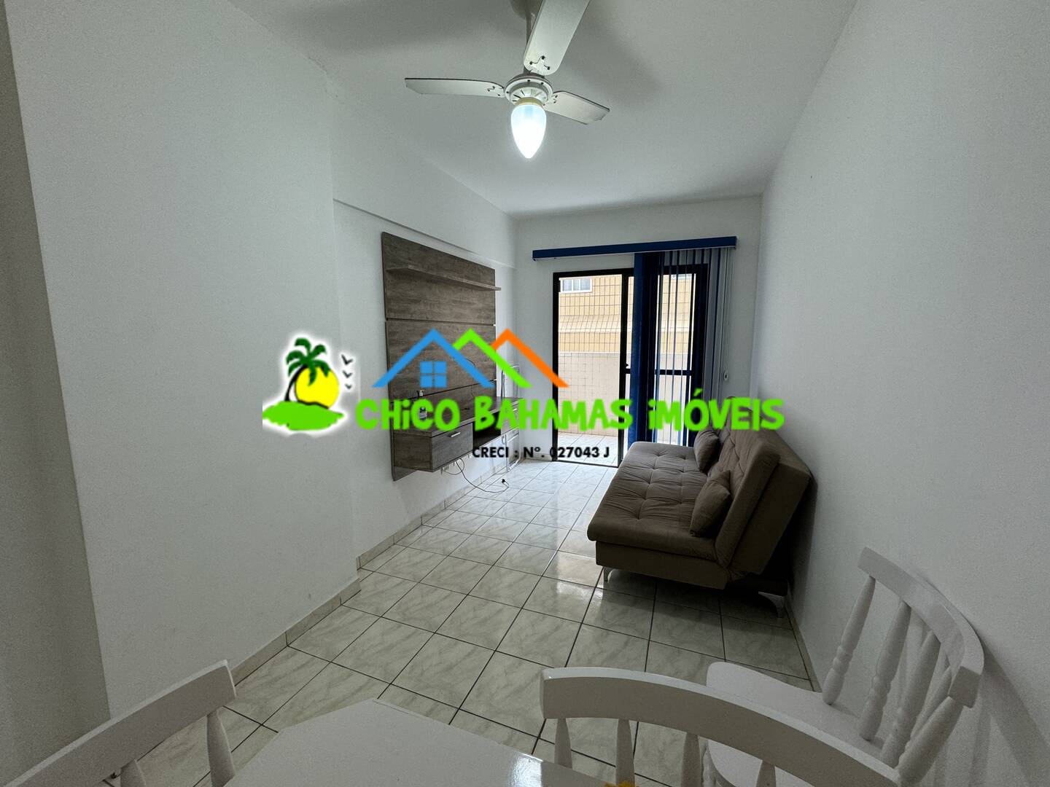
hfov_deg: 102.1
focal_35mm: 14
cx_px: 525
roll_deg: +0.3
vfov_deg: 85.7
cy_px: 394
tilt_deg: -8.1
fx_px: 425
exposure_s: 1/120
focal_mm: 2.22
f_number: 2.2
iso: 125
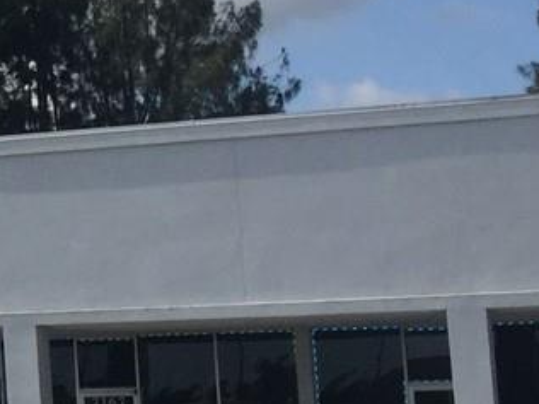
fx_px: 2289
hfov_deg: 11.7
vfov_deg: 10.1
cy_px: 182
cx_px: -616
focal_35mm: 147
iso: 32
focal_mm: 4.15
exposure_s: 1/4950
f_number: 2.2
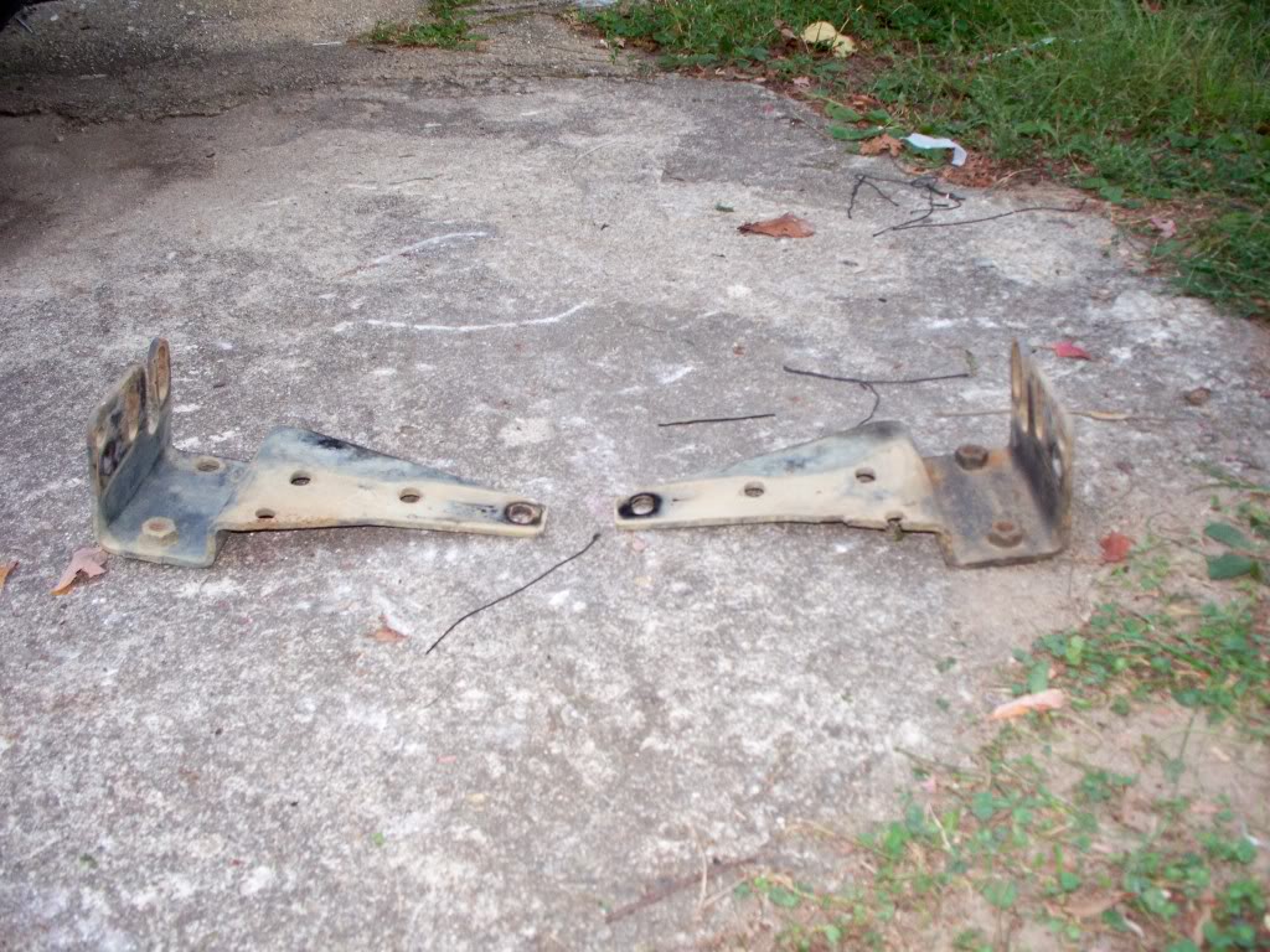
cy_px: 476
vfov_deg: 40.7
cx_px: 635
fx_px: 1284
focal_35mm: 35
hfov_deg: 52.6
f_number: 2.8
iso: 200
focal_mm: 7.54
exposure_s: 1/30
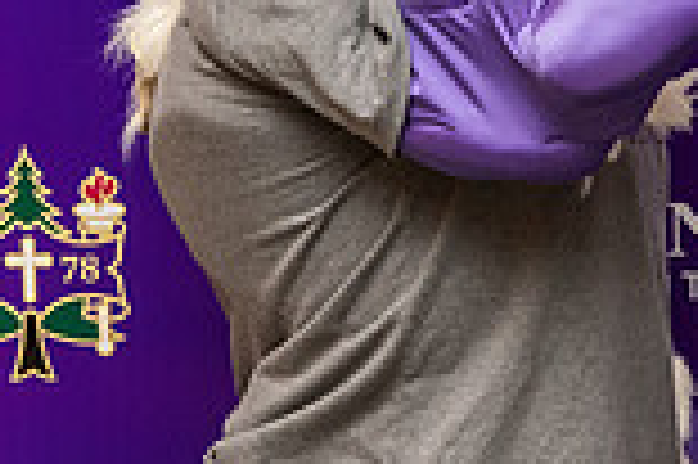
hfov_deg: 8.8
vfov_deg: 6.0
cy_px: -10
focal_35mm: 226
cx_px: 1221
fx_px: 4377
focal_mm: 52
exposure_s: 1/200
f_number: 5.6
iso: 1000
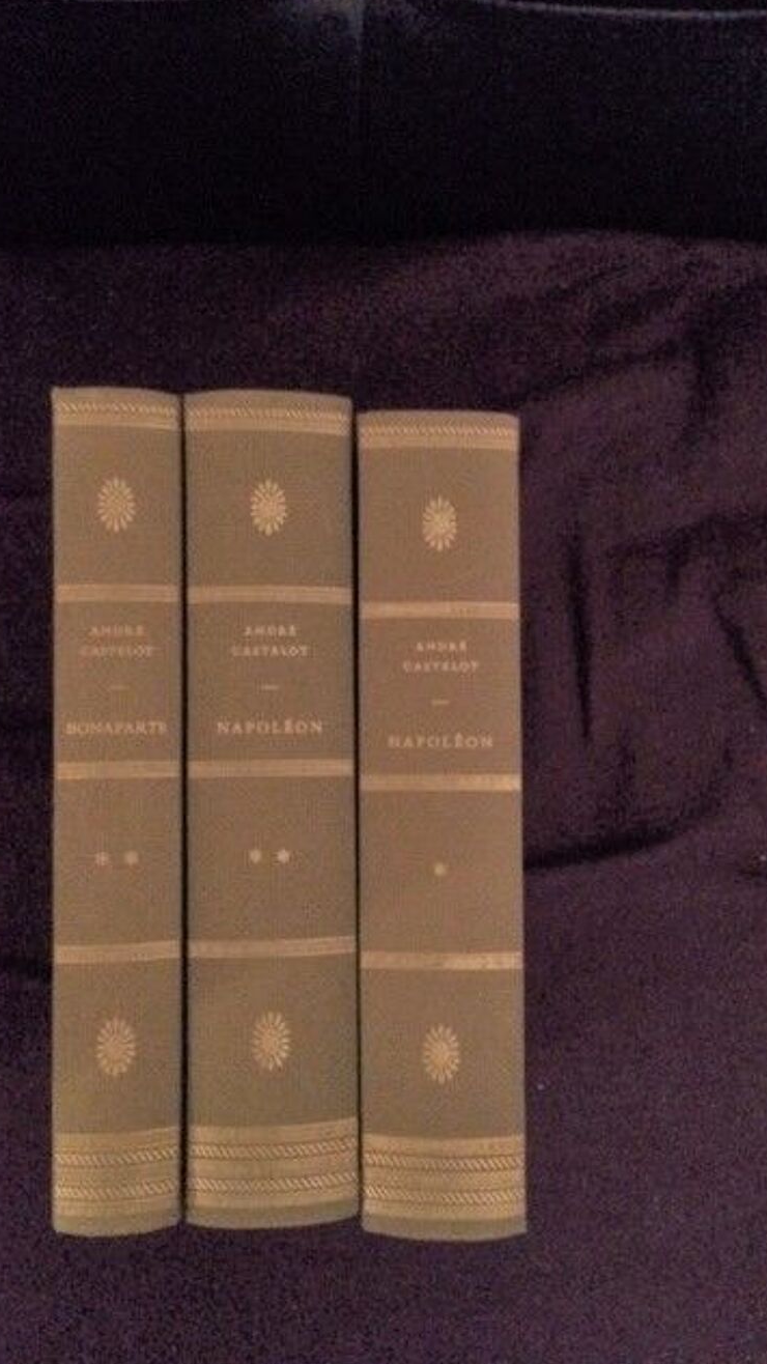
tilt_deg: -85.7
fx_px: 1157
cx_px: 389
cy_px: 677
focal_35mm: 32
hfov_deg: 36.7
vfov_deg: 61.0
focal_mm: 4.15
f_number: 2.2
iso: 2000
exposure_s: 1/17
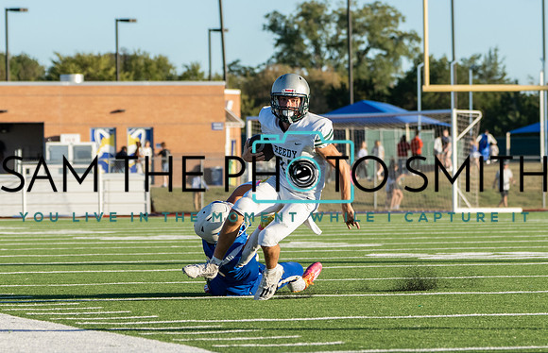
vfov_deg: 5.0
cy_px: 213
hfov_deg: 7.7
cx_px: 261
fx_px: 4086
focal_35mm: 271
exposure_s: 1/1250
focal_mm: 148
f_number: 5.6
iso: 640
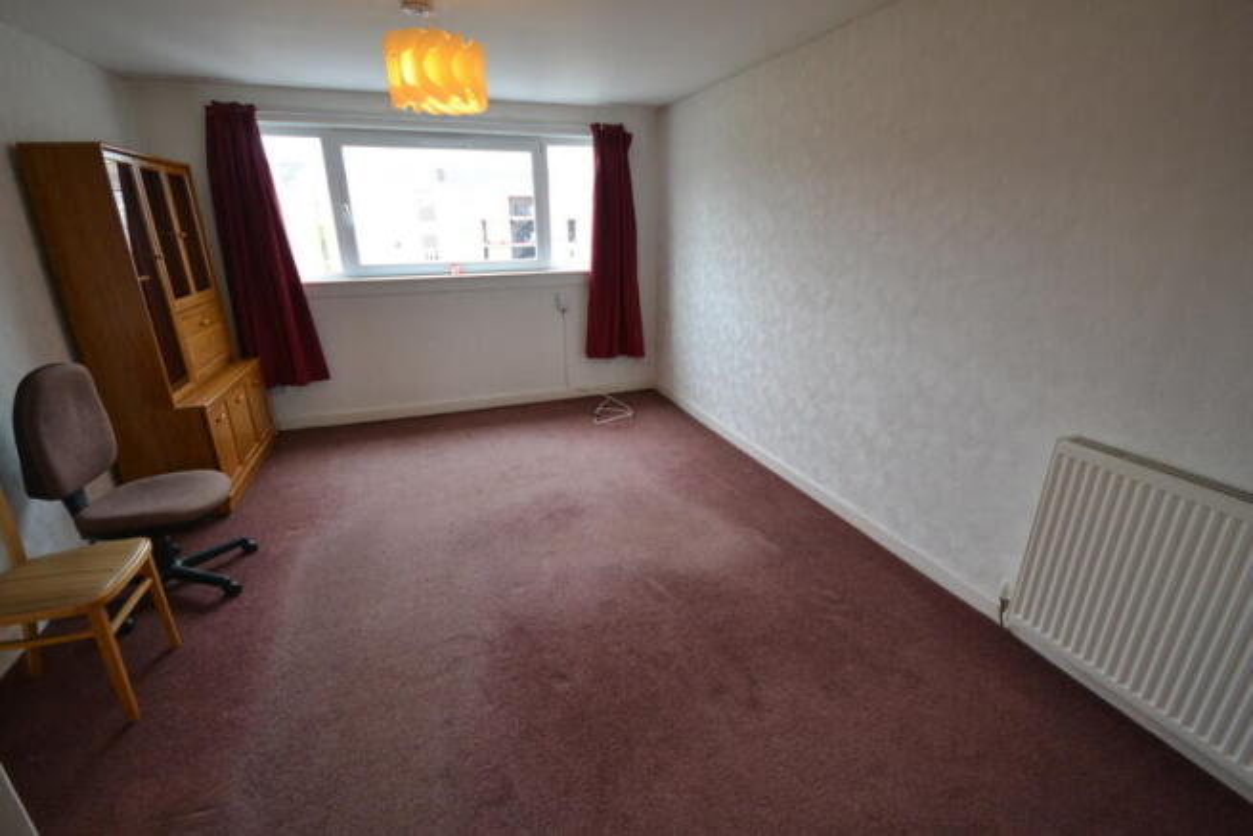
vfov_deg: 77.4
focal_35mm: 15
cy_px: 418
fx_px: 522
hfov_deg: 100.4
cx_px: 626
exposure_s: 1/60
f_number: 4
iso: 720
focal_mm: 10
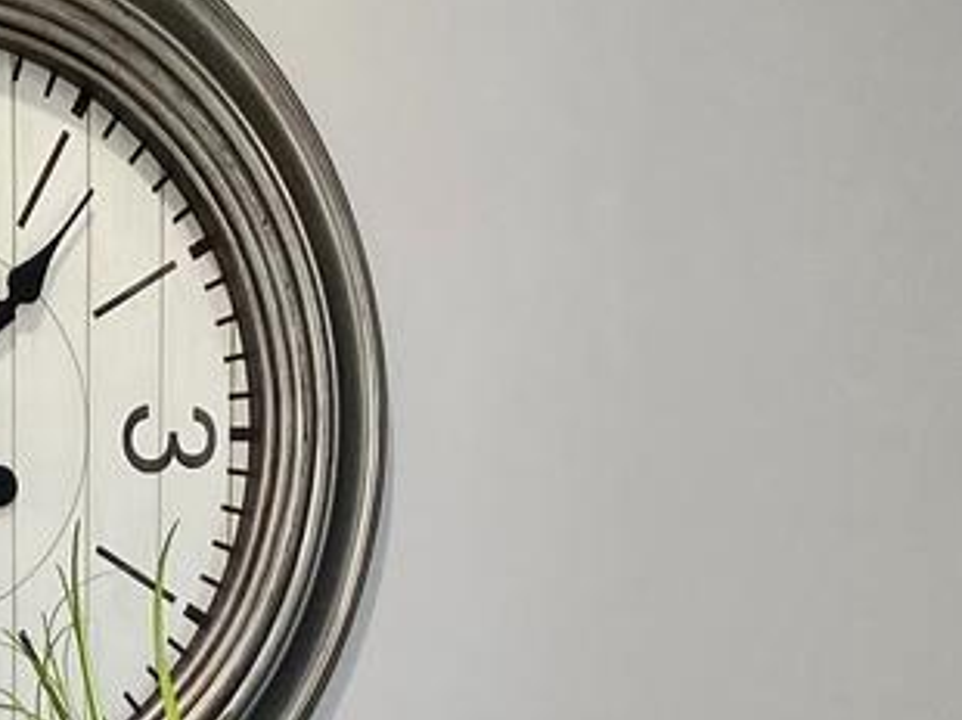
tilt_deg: -14.9
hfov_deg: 15.0
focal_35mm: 129
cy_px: 1819
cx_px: -40
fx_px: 3582
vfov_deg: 9.9
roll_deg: +0.3
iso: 100
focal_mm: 4.25
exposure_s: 1/120
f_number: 1.8
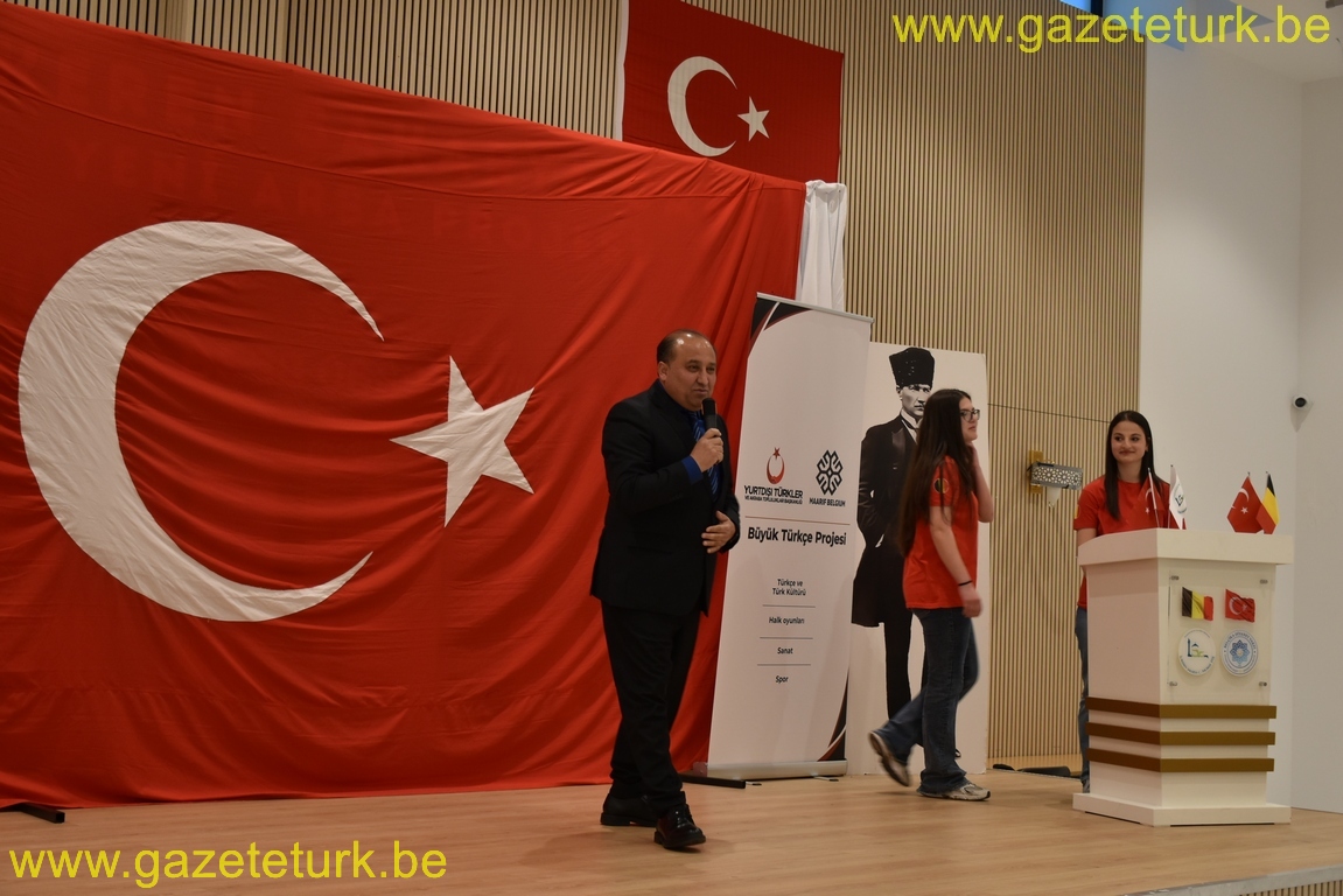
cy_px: 448
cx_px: 672
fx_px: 1791
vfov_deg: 28.1
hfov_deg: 41.1
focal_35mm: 48
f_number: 4
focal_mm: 32
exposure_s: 1/60
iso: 400
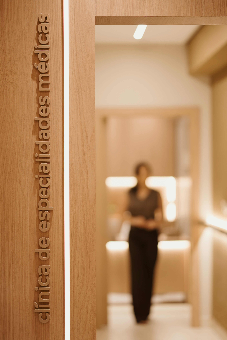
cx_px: 114
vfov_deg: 23.9
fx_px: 804
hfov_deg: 16.1
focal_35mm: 85
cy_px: 170
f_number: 1.8
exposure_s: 1/80
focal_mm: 85
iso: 250
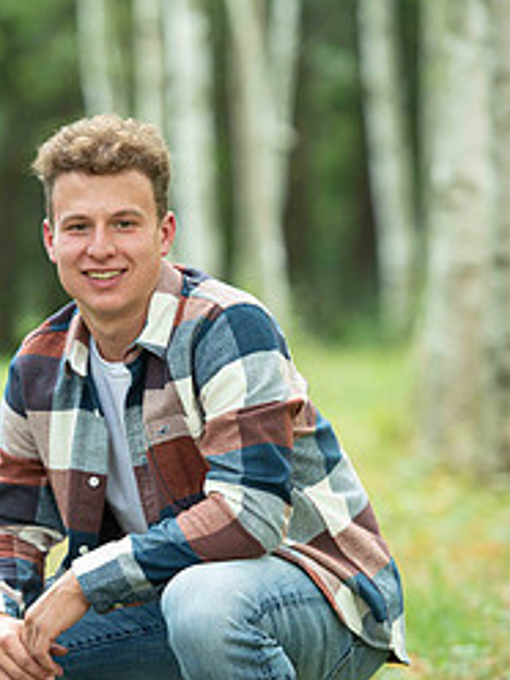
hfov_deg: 5.7
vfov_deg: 7.6
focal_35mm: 262
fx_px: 5147
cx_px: 121
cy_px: 381
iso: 400
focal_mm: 150
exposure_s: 1/200
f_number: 3.2
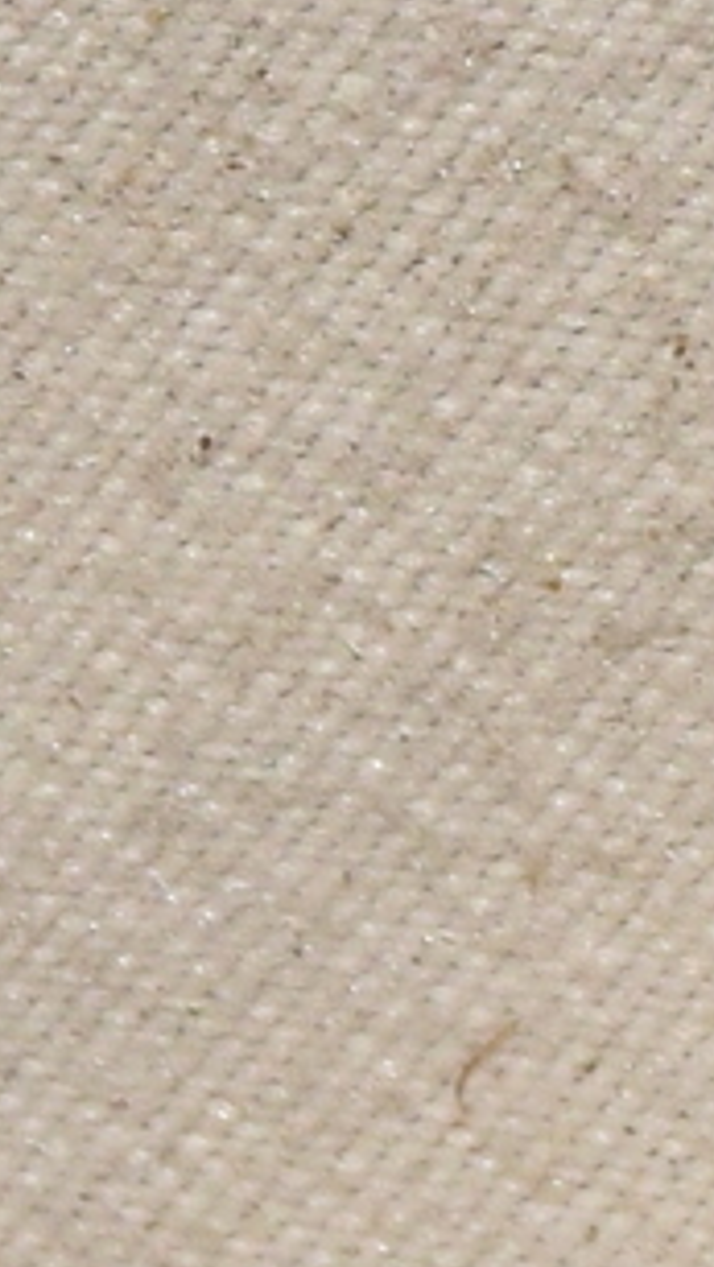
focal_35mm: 687
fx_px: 23091
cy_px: 1073
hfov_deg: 1.8
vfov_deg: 3.1
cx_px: 1725
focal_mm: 140
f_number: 14
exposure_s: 1/160
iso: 500
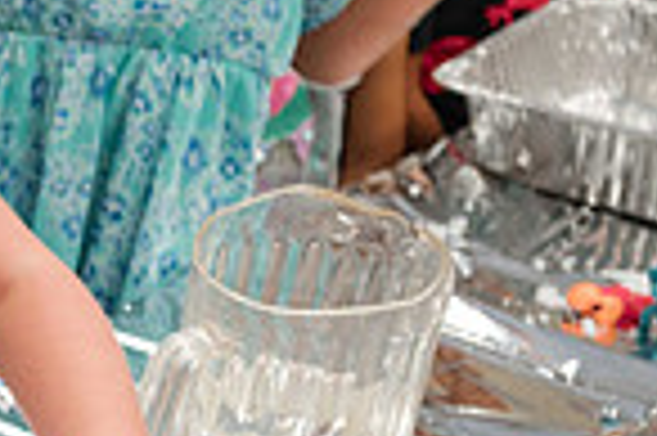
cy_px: 326
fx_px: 2352
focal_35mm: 129
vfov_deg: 10.6
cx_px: -646
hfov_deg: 13.6
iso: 1000
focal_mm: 30
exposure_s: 1/125
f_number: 4
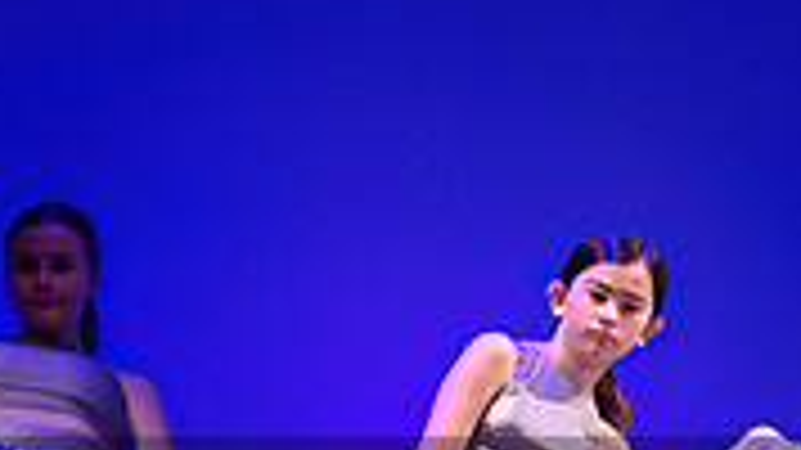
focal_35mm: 461
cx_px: 482
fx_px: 9788
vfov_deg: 2.6
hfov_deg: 4.7
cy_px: 483
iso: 1600
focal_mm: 135
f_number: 2.8
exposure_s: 1/250
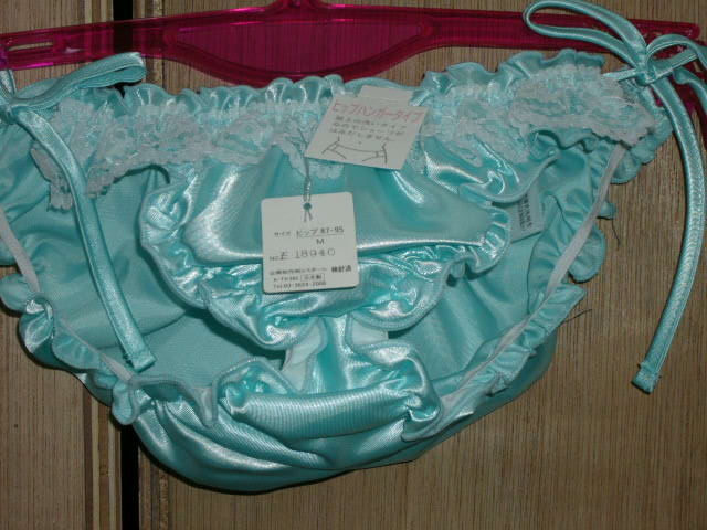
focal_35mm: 86
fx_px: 1756
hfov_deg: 22.8
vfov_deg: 17.2
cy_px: 265
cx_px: 354
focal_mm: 14.3
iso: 100
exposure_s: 1/60
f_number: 4.6
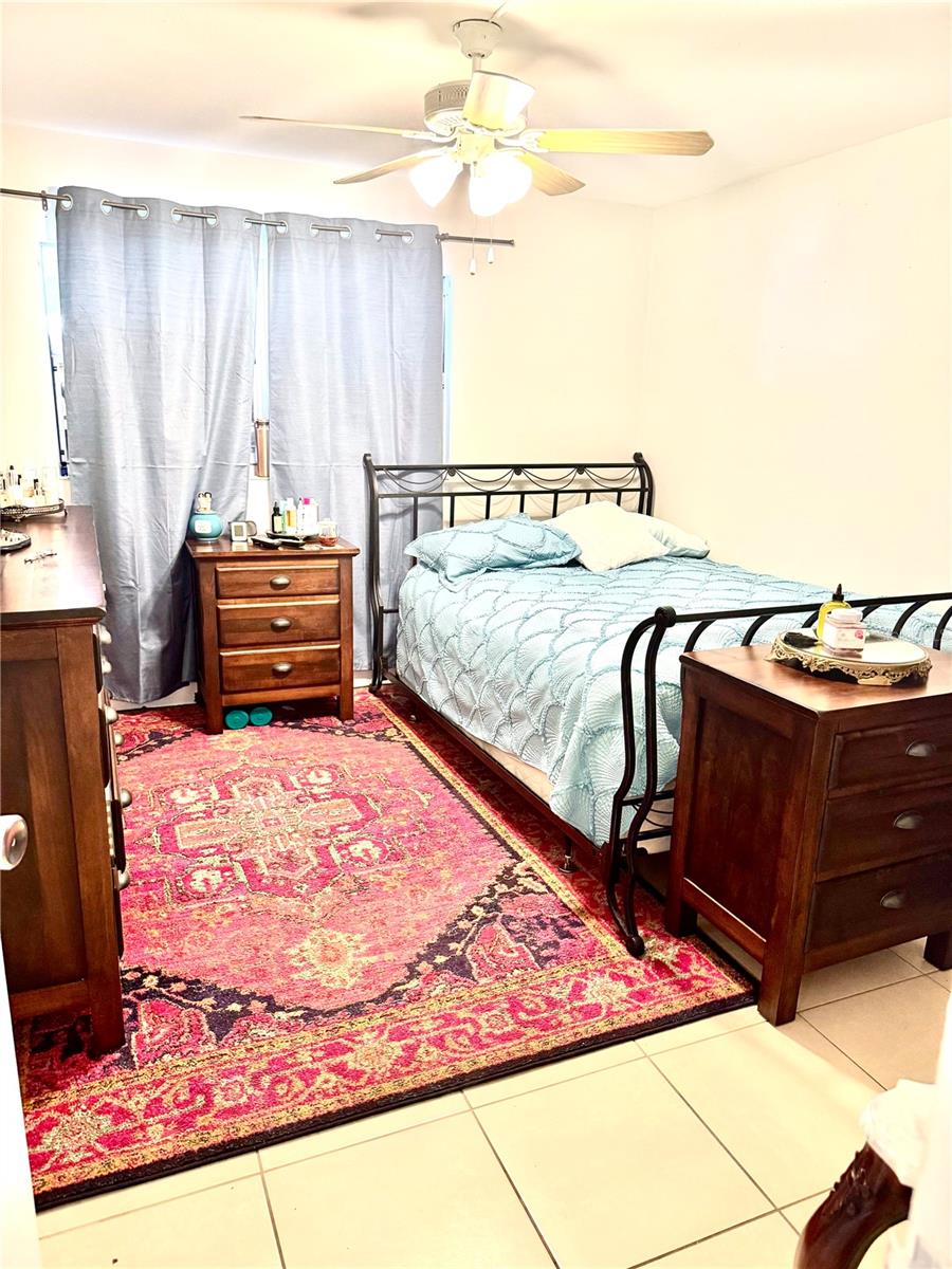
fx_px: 880
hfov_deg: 56.8
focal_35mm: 24
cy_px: 634
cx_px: 476
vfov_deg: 71.6
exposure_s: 1/60
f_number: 1.78
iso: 320
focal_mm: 6.76
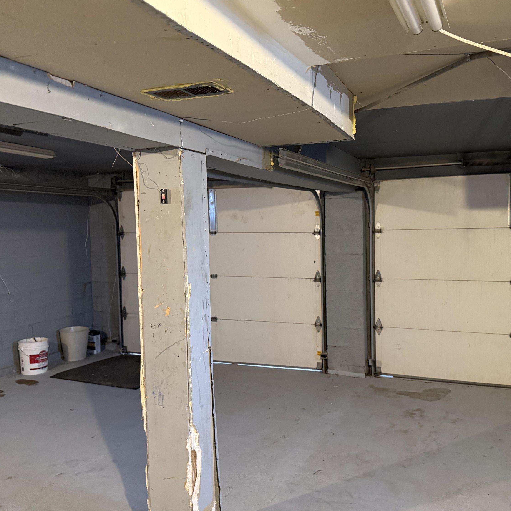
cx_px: 307
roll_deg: +1.9
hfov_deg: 55.2
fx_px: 484
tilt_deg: -2.0
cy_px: 252
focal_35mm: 29
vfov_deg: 55.6
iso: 800
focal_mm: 6.76
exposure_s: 1/30
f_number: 1.78
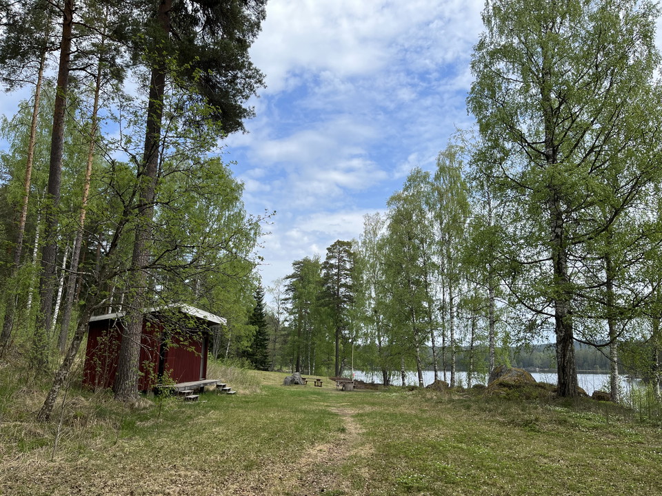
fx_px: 497
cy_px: 248
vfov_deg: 53.1
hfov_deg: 67.3
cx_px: 331
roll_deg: -0.7
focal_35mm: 26
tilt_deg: +12.1
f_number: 1.6
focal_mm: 5.1
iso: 50
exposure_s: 1/2825
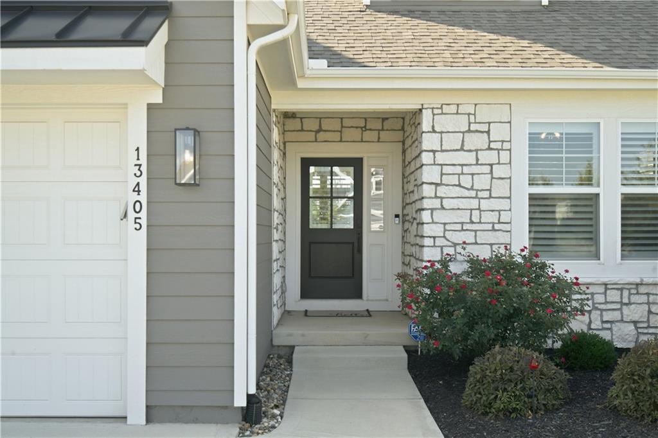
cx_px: 329
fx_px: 639
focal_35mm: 35
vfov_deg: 37.8
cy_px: 219
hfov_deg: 54.4
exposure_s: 1/200
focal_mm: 35
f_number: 9
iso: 400
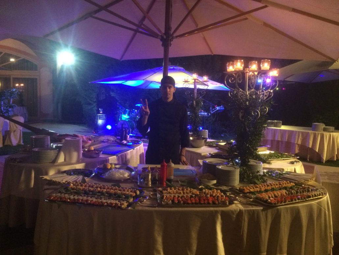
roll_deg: -2.1
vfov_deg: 48.2
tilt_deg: -6.6
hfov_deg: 61.6
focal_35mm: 29
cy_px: 128
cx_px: 170
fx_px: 284
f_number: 2.2
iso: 320
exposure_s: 1/17
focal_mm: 4.15
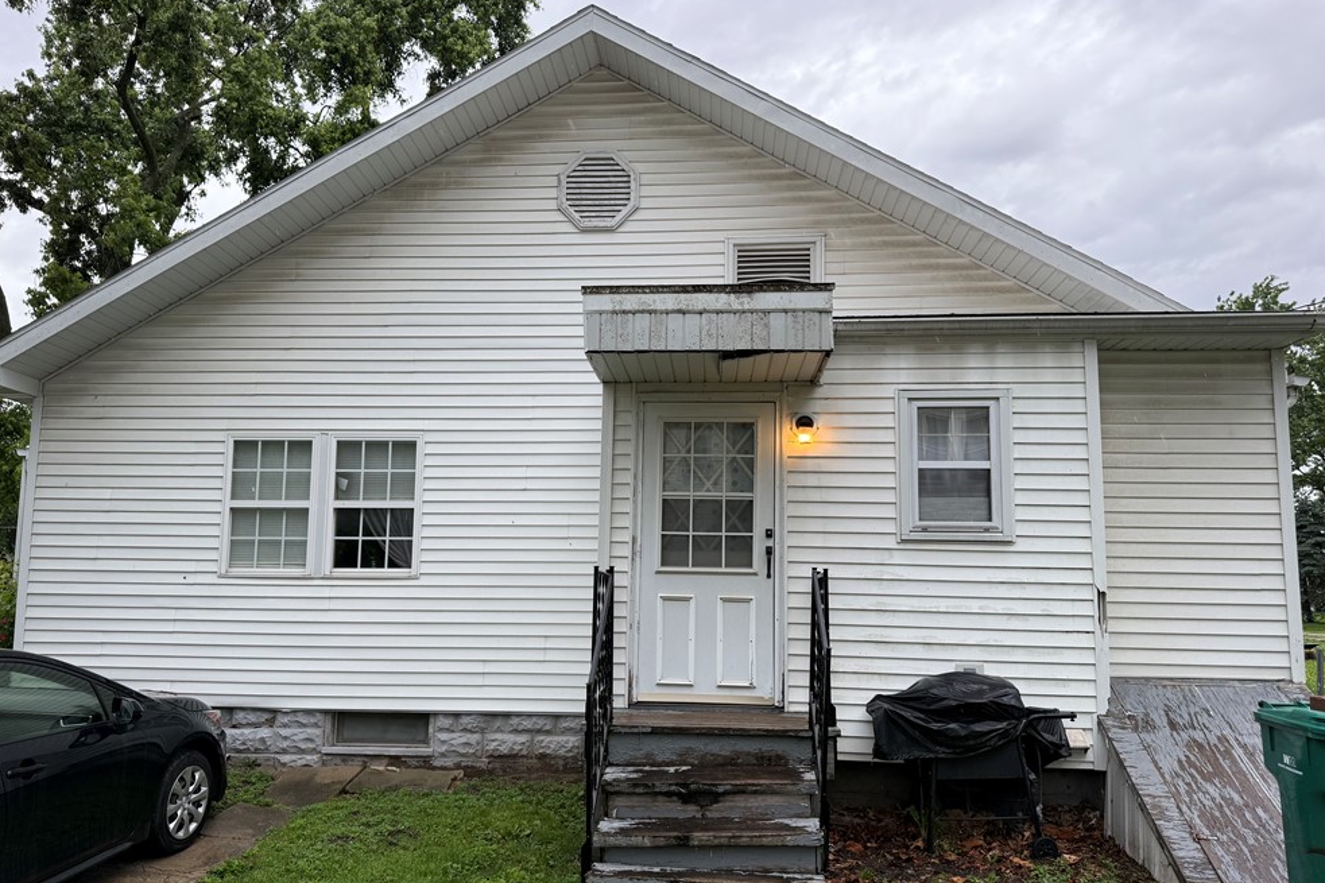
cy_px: 480
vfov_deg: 49.5
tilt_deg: +7.8
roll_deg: -0.8
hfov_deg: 69.4
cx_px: 652
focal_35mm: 26
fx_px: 957
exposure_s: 1/654
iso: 100
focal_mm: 6.76
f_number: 1.78
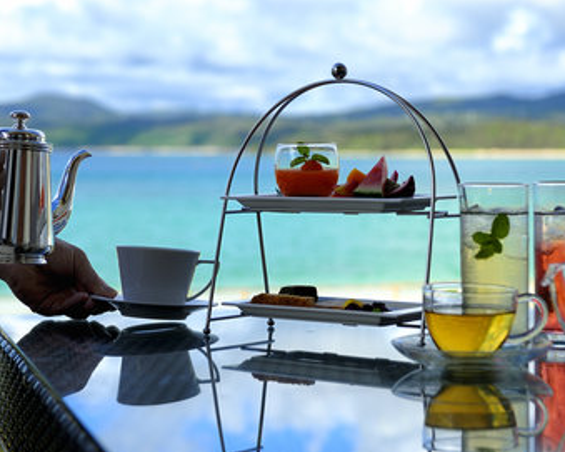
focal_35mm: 93
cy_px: 209
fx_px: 1555
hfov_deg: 20.6
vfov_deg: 16.5
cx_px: 345
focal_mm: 70
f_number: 6.3
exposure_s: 1/640
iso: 200
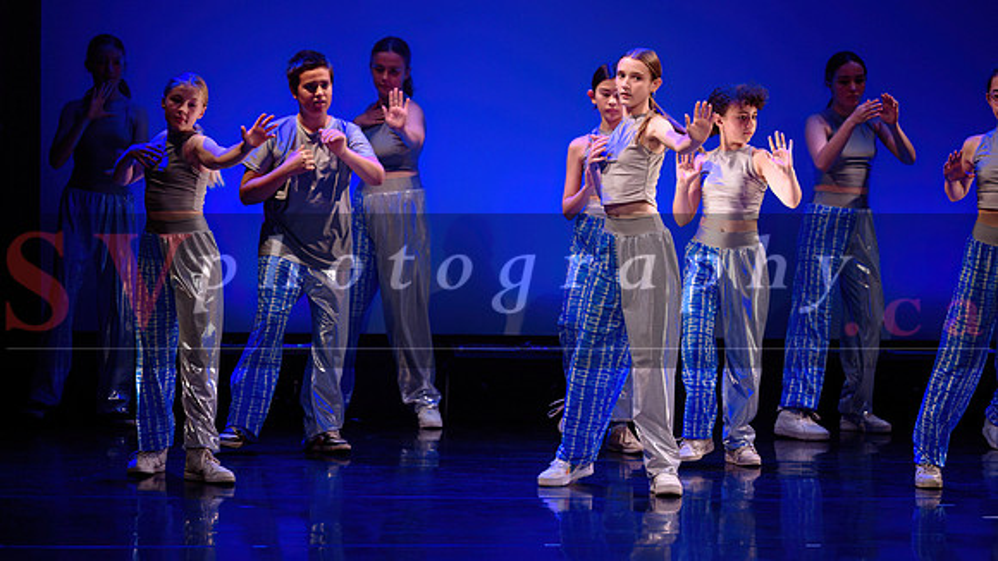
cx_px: 499
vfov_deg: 7.7
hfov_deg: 13.7
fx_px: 4157
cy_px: 229
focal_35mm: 157
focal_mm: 150
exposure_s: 1/250
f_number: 2.8
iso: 1600
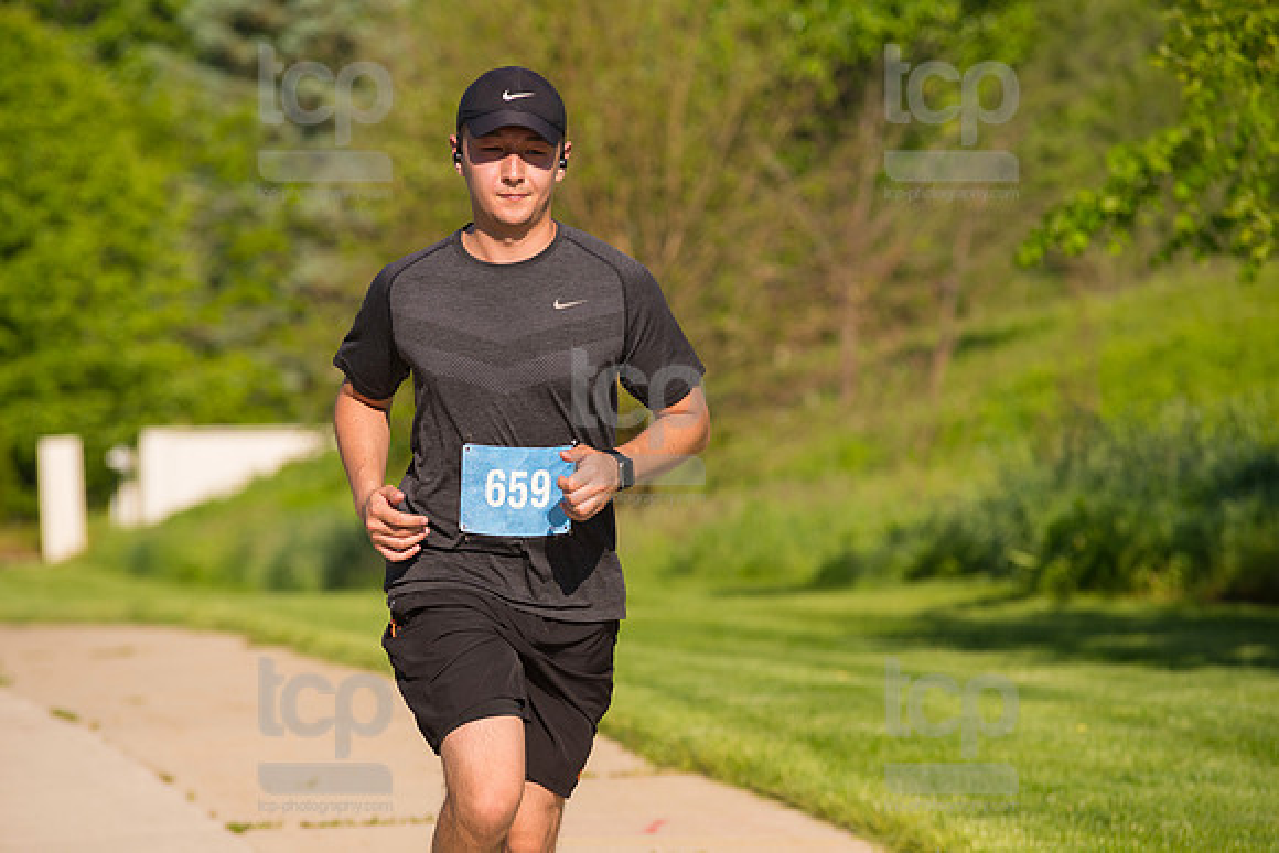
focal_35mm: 200
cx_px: 640
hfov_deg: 10.3
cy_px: 426
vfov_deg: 6.9
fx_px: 7107
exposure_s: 1/2000
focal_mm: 200
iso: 400
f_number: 5.6
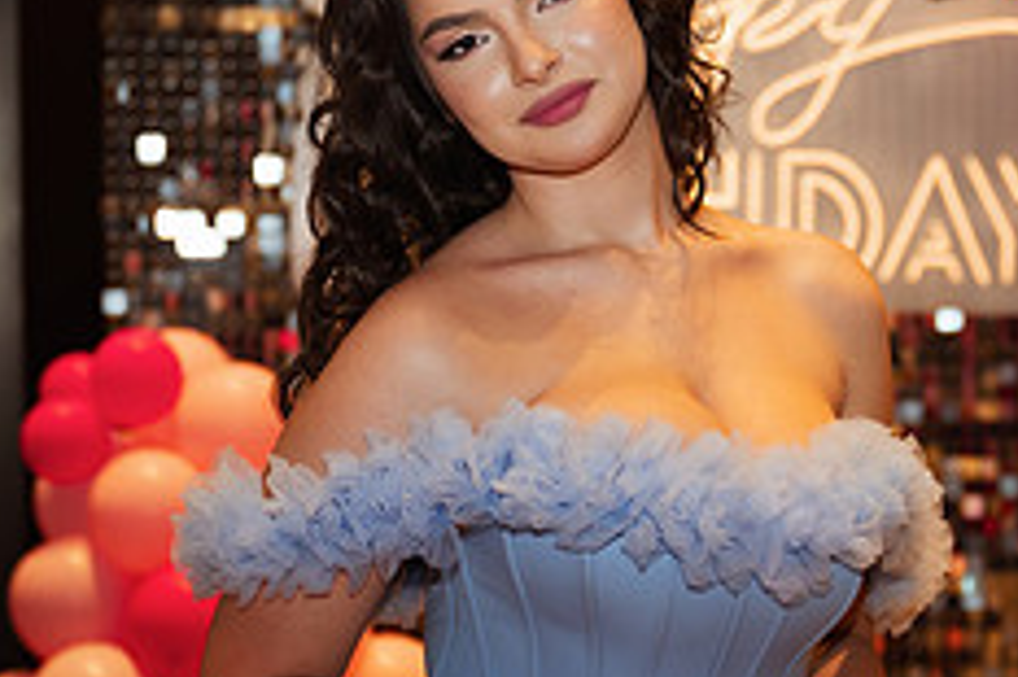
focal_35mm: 122
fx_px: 3447
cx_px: 620
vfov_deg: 11.2
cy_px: 428
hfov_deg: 16.8
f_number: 2.8
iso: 640
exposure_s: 1/200
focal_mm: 49
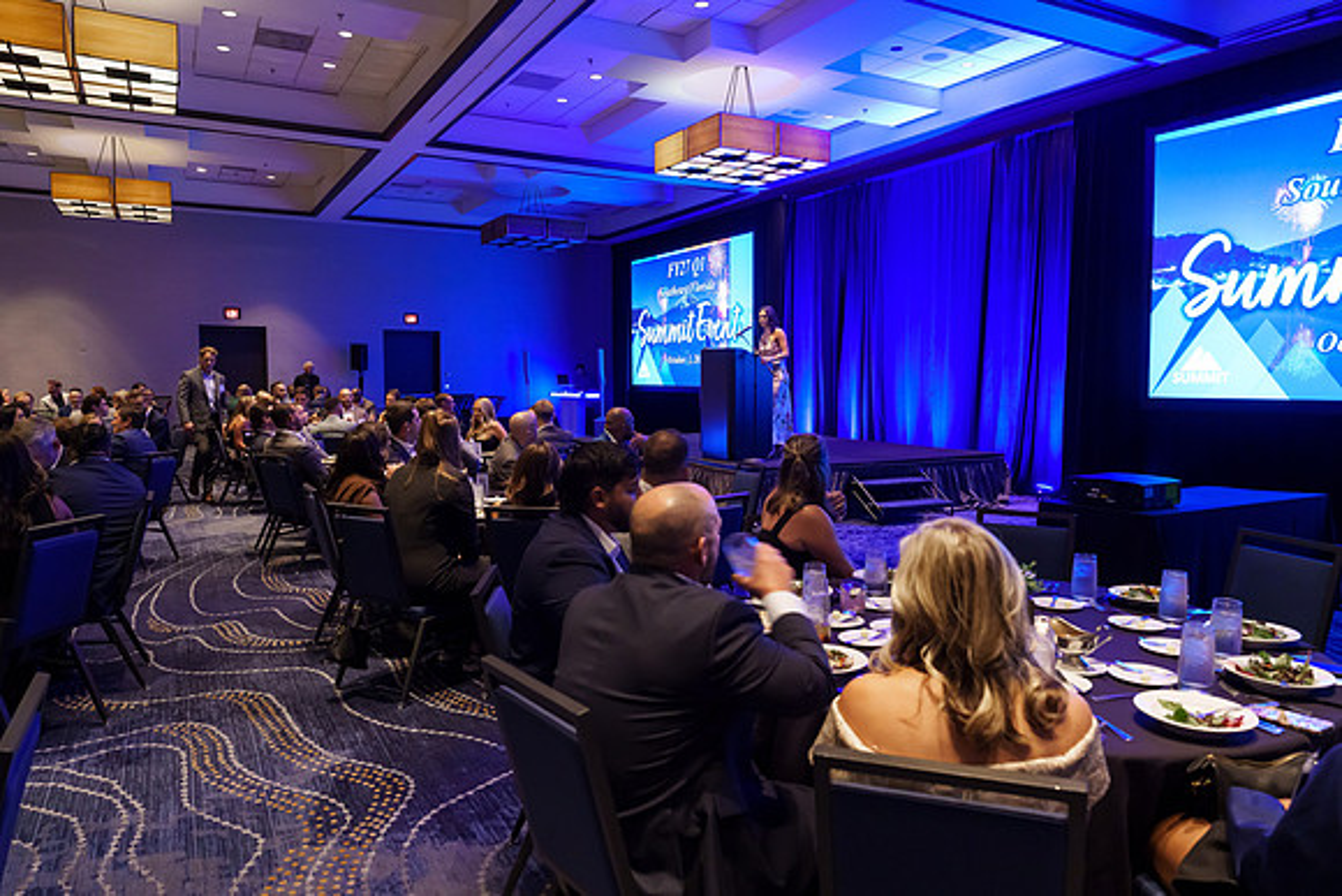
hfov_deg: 72.1
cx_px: 671
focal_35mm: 25
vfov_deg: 51.8
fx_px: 922
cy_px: 448
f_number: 5
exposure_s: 1/20
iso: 1600
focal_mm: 24
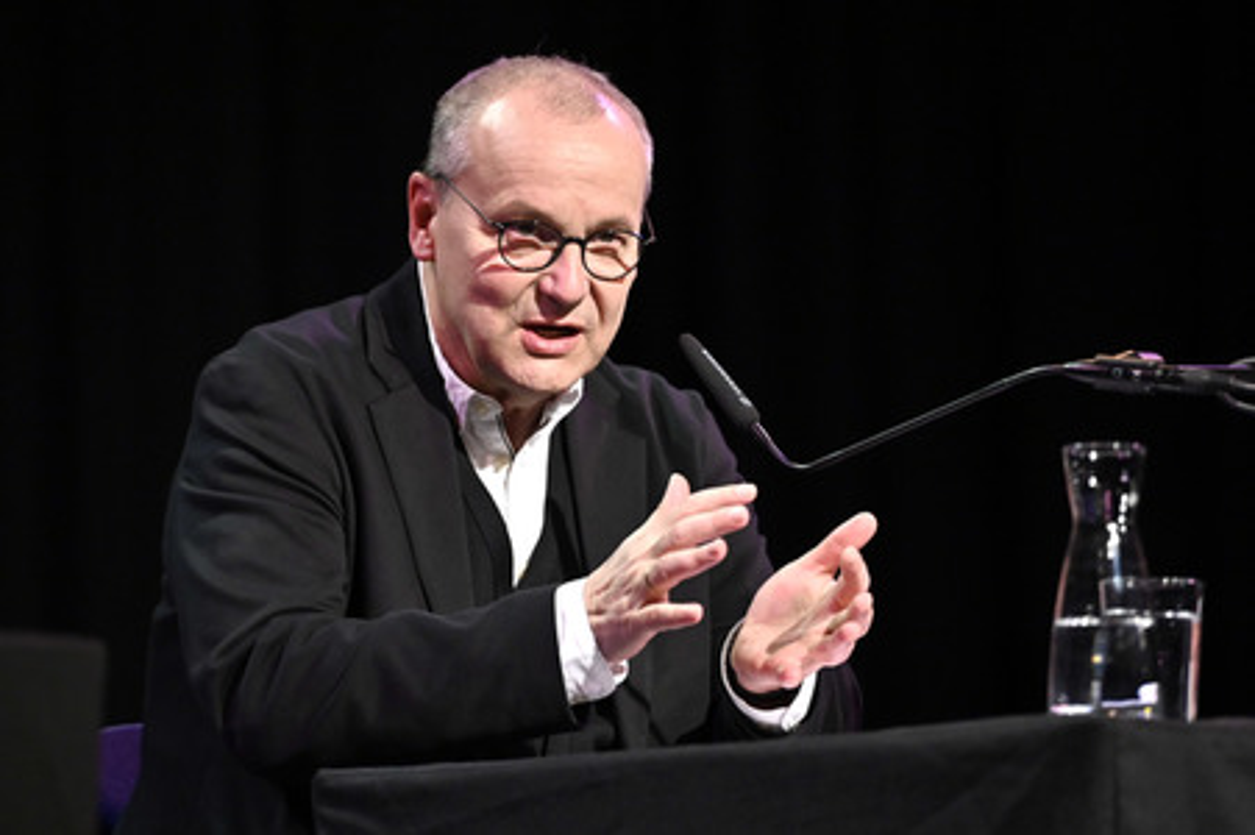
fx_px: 6967
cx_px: 628
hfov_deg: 10.3
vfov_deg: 6.9
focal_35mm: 200
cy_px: 418
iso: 1250
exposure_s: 1/320
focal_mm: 200
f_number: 2.8
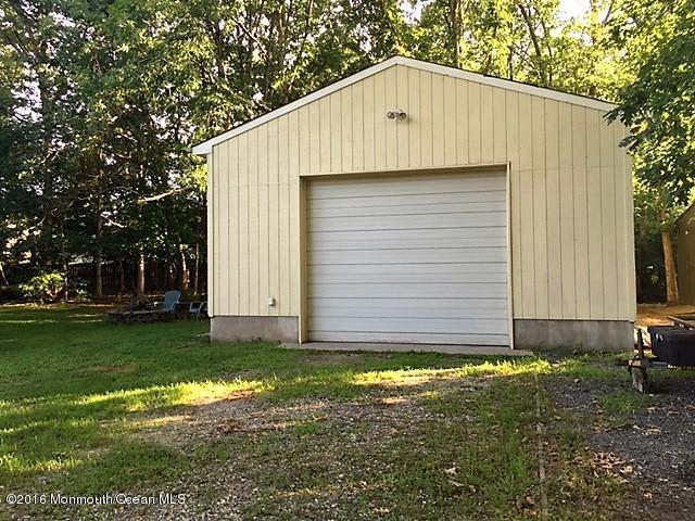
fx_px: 582
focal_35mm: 29
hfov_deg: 61.7
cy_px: 260
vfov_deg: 48.2
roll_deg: -0.2
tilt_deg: +1.8
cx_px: 348
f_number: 2.2
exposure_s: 1/60
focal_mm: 4.15
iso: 32
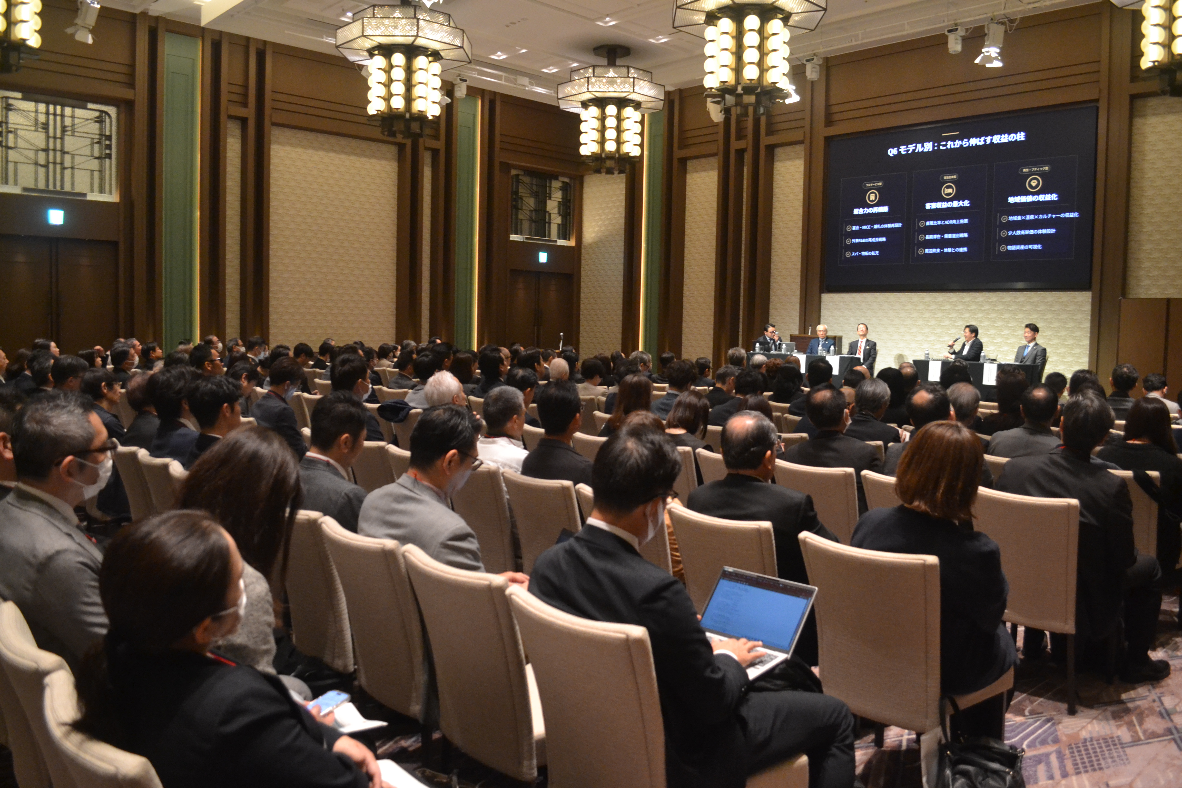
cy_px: 394
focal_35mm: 27
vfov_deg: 47.9
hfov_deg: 67.4
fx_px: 886
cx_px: 591
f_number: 3.5
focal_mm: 18
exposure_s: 1/60
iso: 2200
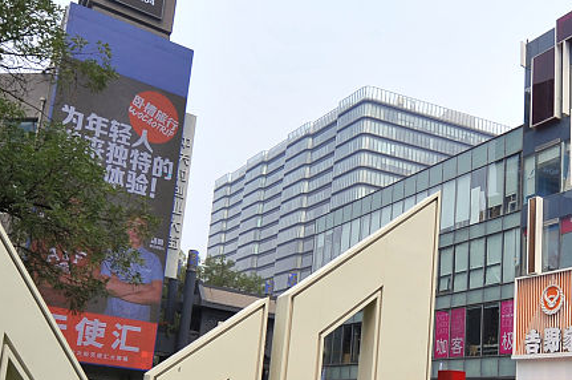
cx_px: 449
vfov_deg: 33.7
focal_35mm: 39
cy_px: 264
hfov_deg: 47.2
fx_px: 619
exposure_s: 1/500
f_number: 8
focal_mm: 14
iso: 200
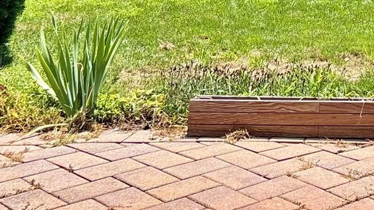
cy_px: -184
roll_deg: -1.7
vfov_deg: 11.6
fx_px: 942
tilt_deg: +1.2
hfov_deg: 20.4
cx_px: 499
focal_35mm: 95
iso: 50
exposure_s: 1/1984
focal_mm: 5.96
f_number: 1.6
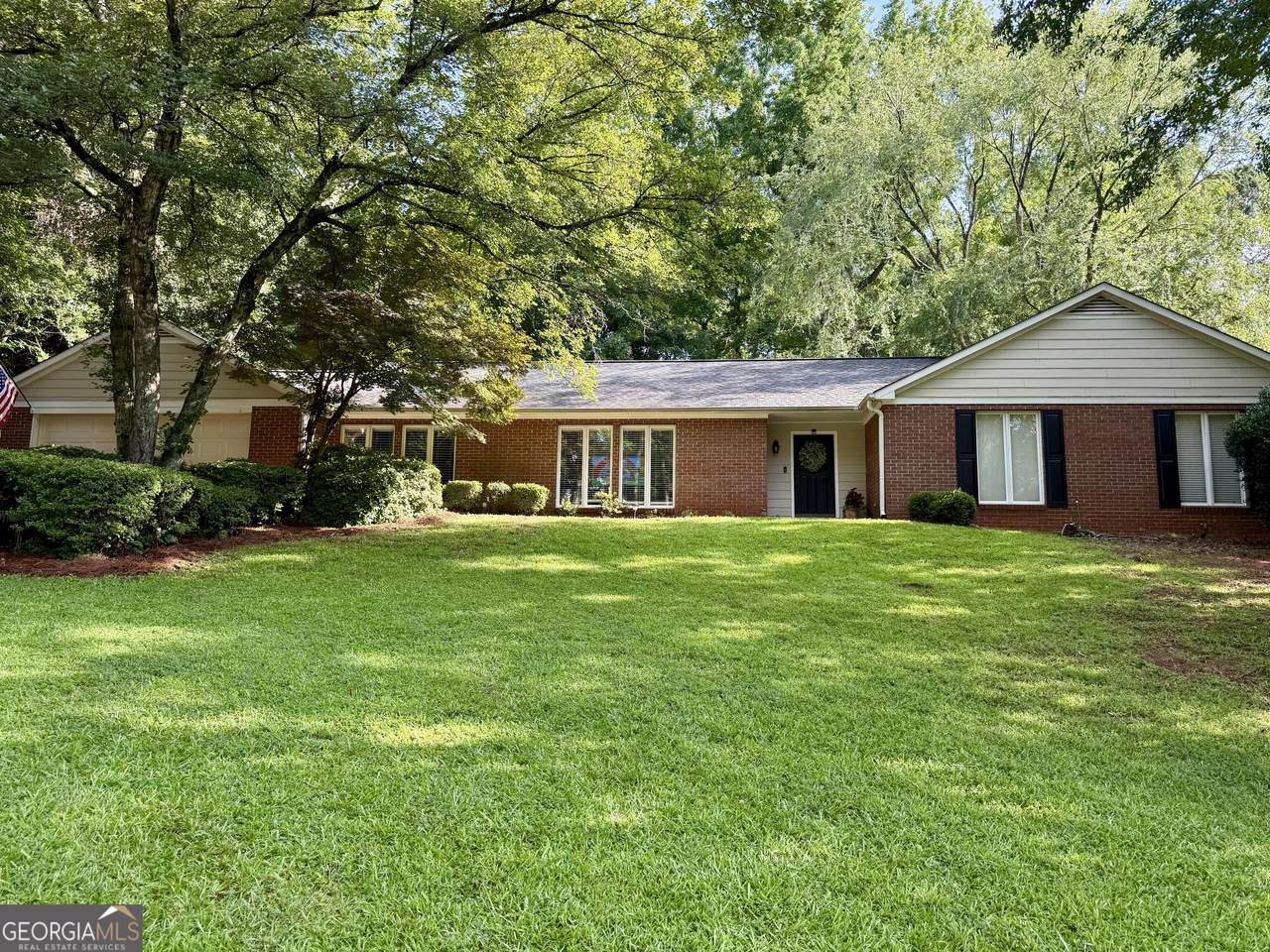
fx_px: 881
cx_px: 635
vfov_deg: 56.8
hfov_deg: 71.6
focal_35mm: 24
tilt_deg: +8.5
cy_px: 476
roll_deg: -0.5
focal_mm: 6.76
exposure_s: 1/353
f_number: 1.78
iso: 80
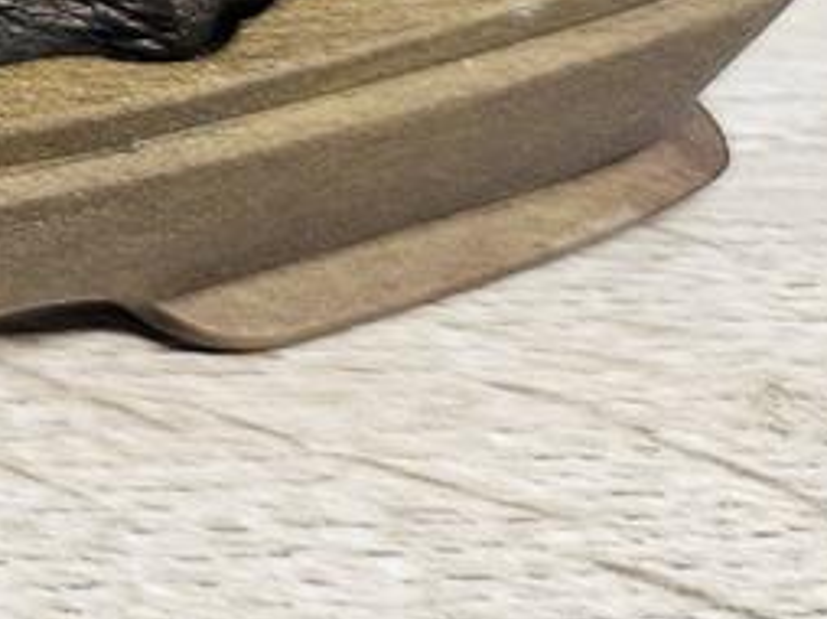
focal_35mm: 116
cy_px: -303
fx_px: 2769
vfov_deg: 12.2
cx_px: -951
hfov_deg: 13.8
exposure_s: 1/120
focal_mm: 5.4
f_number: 1.8
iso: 500
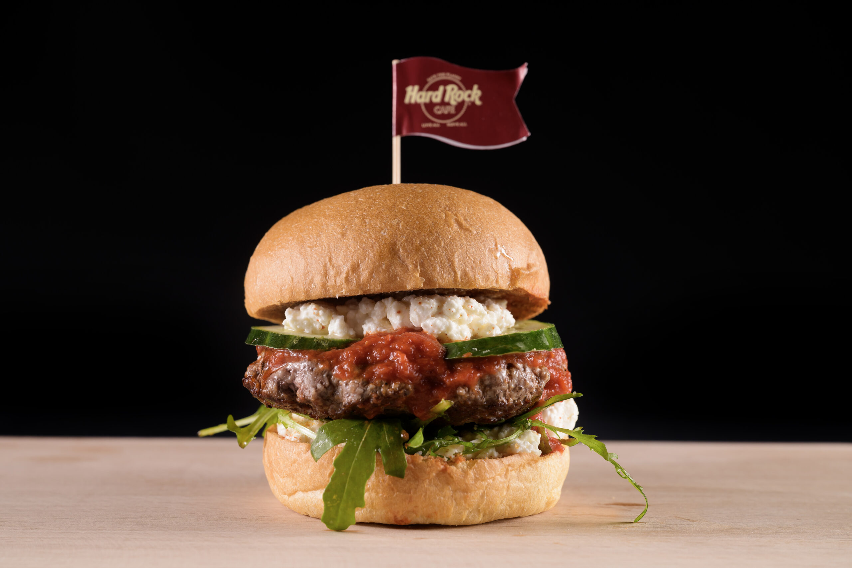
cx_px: 426
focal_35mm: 70
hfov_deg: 28.8
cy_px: 284
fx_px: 1657
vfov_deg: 19.5
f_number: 7.1
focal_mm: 70
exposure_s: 1/100
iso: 200
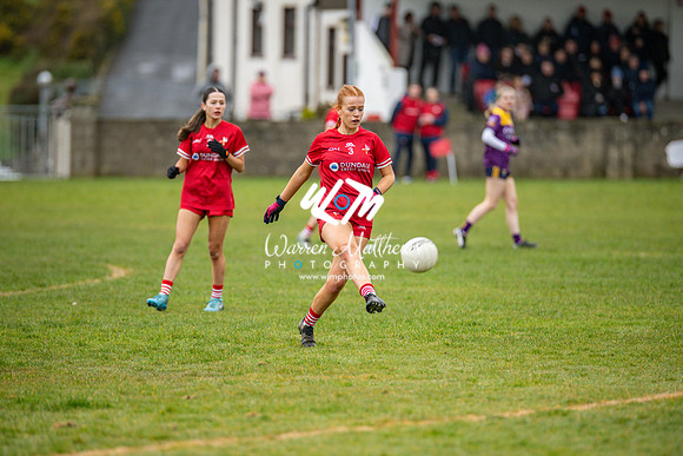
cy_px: 228
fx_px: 5693
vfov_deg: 4.6
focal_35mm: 300
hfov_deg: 6.9
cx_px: 342
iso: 800
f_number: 2.8
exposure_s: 1/640
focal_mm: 300
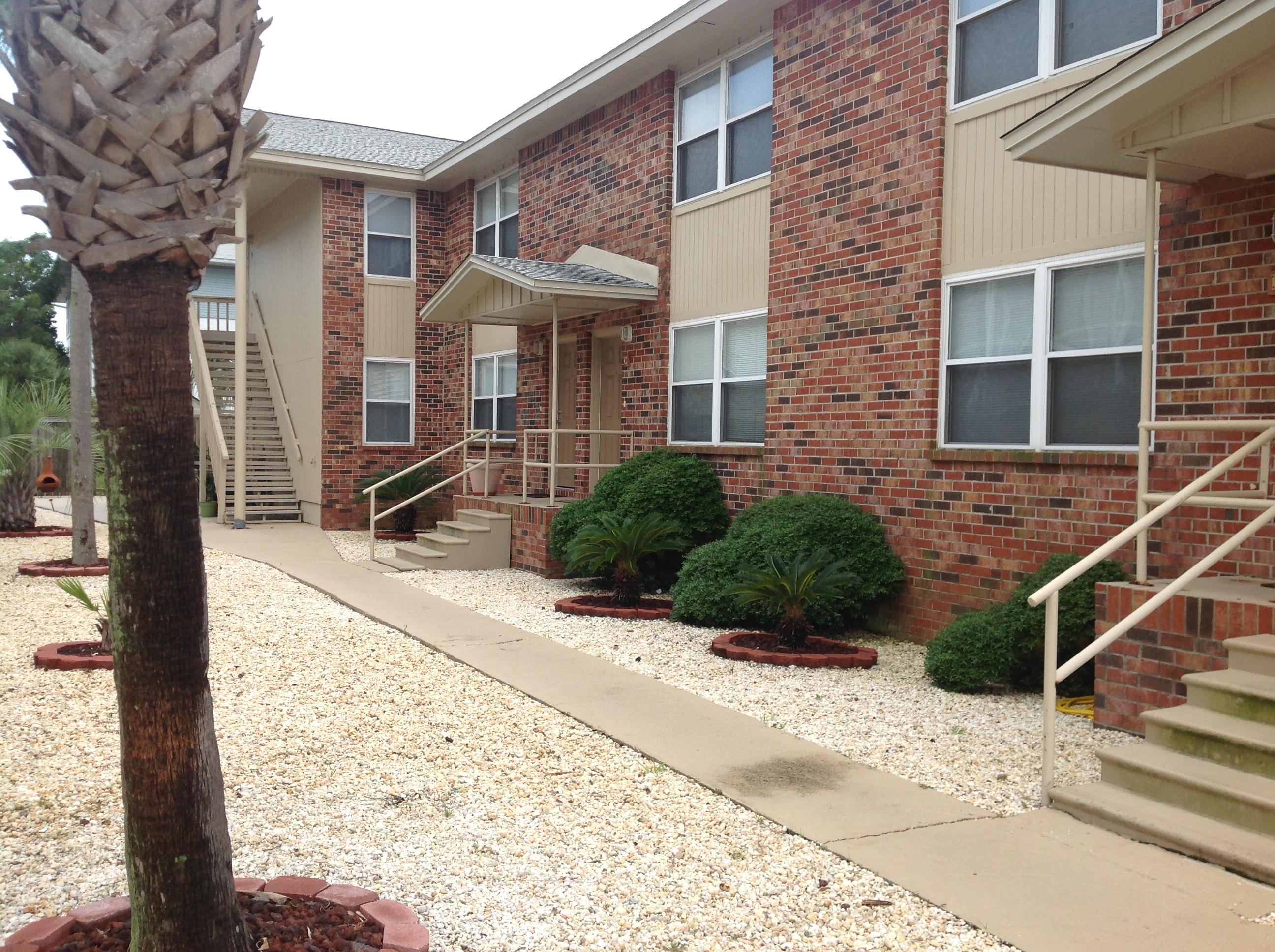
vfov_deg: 40.6
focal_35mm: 35
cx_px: 638
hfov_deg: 52.7
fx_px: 1287
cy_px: 476
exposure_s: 1/864
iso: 50
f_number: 2.4
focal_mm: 4.28
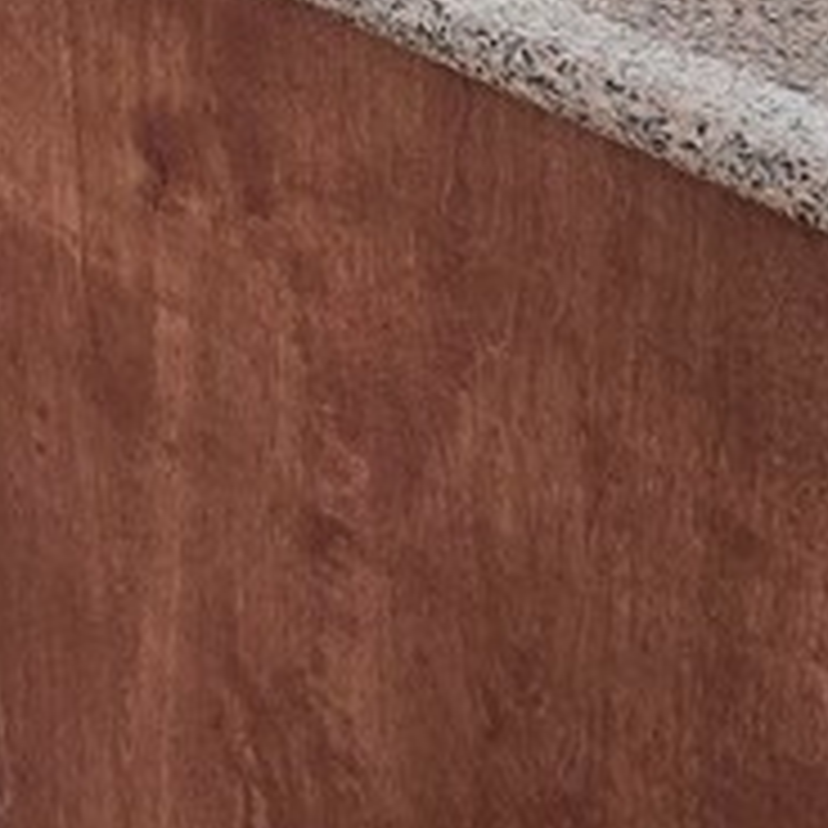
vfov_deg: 19.6
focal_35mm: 64
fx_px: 1732
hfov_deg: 21.7
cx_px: -464
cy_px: -680
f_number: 2.2
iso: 200
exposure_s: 1/60
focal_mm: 2.2
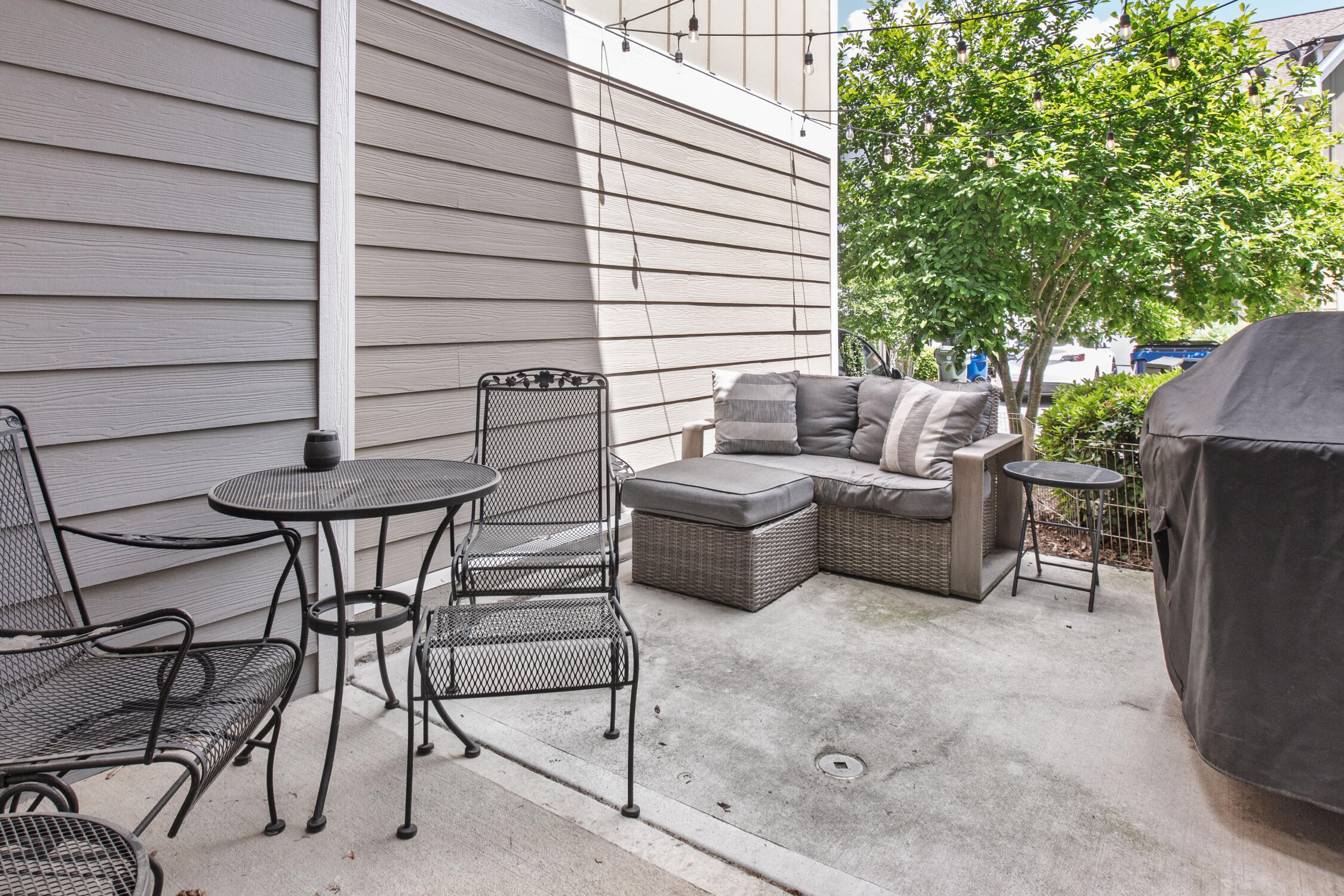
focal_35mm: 20
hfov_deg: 83.9
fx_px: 747
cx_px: 648
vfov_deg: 60.5
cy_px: 302
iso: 100
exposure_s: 1/40
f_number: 8
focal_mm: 10
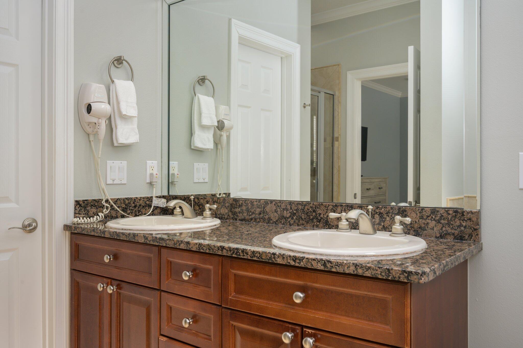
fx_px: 435
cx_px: 262
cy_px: 174
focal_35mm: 30
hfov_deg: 62.0
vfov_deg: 43.5
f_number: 9
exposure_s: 1/60
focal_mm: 30
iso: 250
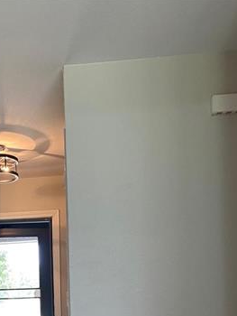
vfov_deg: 30.4
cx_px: 15
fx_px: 520
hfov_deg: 24.8
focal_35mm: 57
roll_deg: +0.6
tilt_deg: -3.5
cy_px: 344
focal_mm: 4.25
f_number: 1.8
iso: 160
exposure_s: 1/60
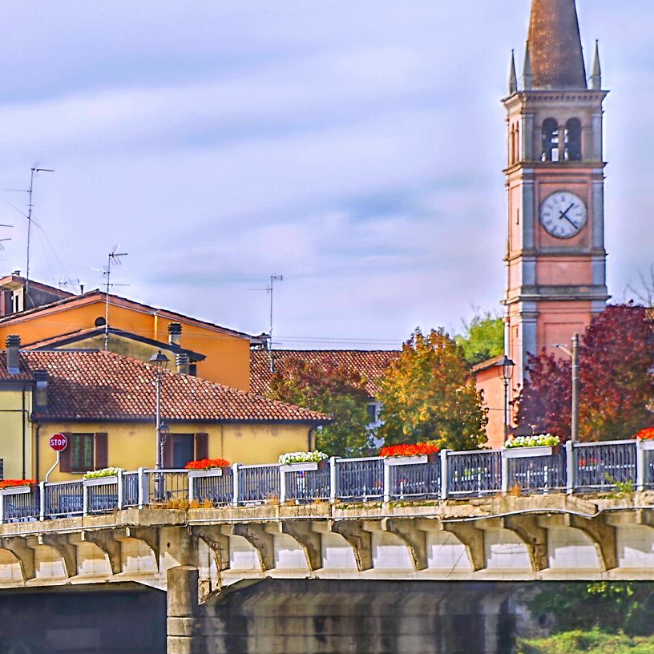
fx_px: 3847
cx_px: -23
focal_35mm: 180
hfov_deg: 9.6
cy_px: 445
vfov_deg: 9.7
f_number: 5
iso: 100
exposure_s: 1/320
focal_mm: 47.5
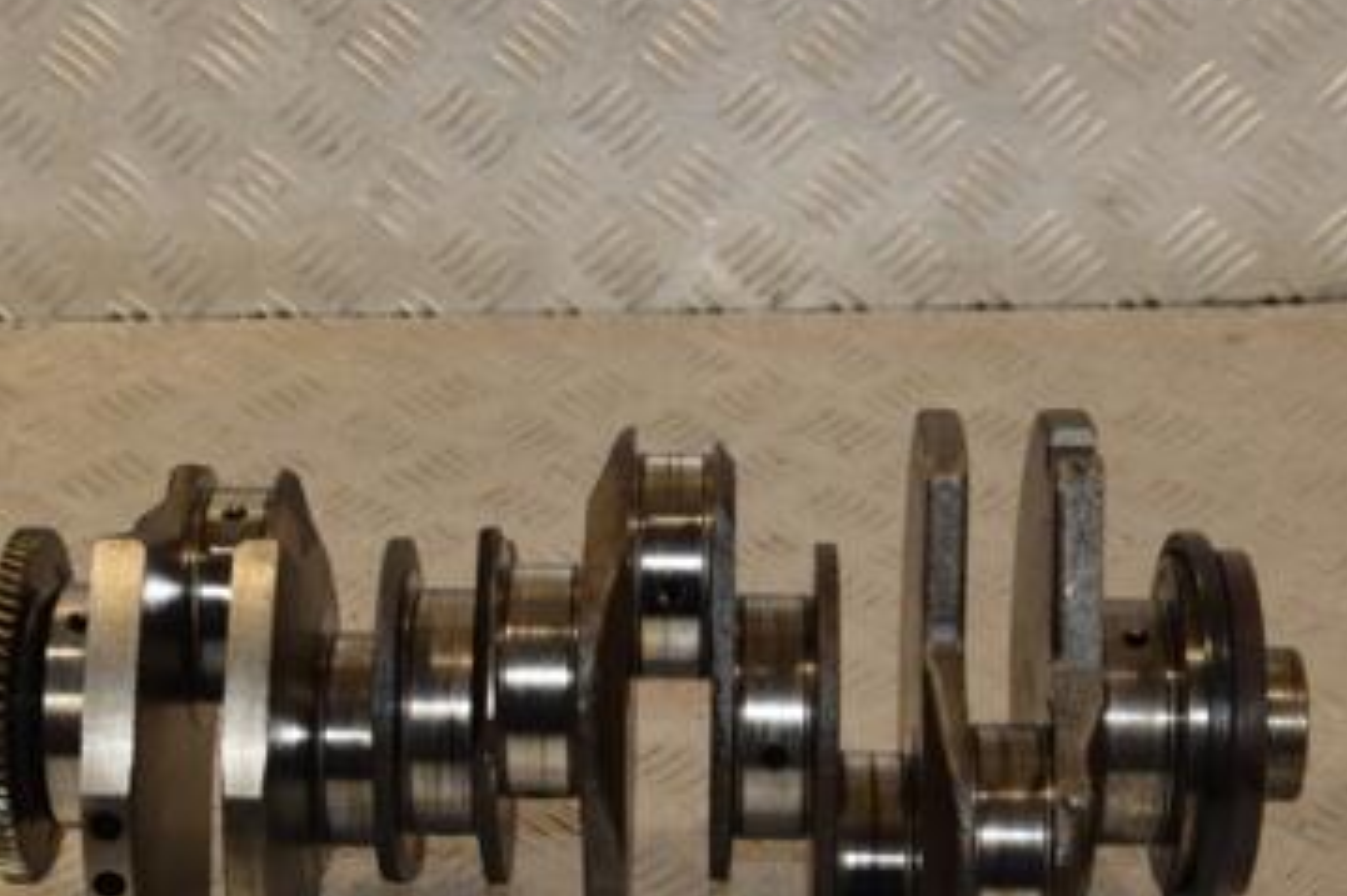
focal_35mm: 88
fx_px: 3285
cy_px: 570
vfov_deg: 15.5
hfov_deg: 23.2
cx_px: 702
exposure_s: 1/200
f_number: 6.3
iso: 800
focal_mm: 35
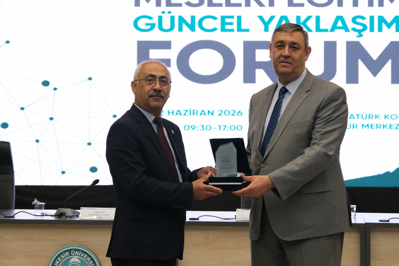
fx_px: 1042
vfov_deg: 14.6
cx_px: 215
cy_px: 122
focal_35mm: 94
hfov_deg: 21.7
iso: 1250
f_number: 4
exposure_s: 1/80
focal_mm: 52.4
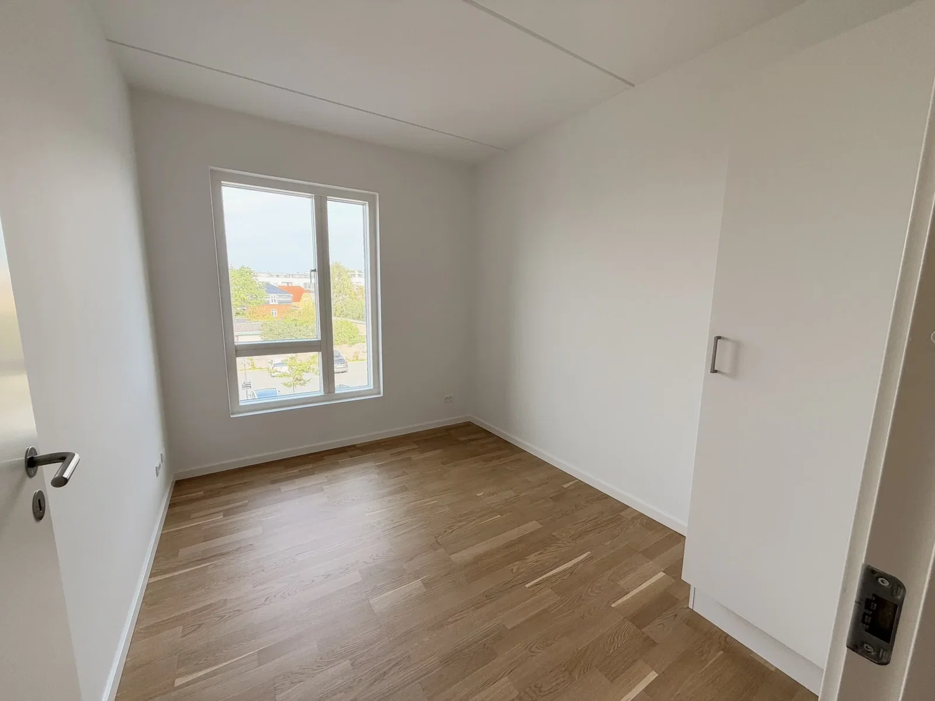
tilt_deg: -8.1
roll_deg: -0.5
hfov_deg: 102.1
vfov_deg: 85.7
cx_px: 468
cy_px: 350
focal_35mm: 14
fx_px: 378
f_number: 2.2
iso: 80
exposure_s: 1/121
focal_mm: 2.22
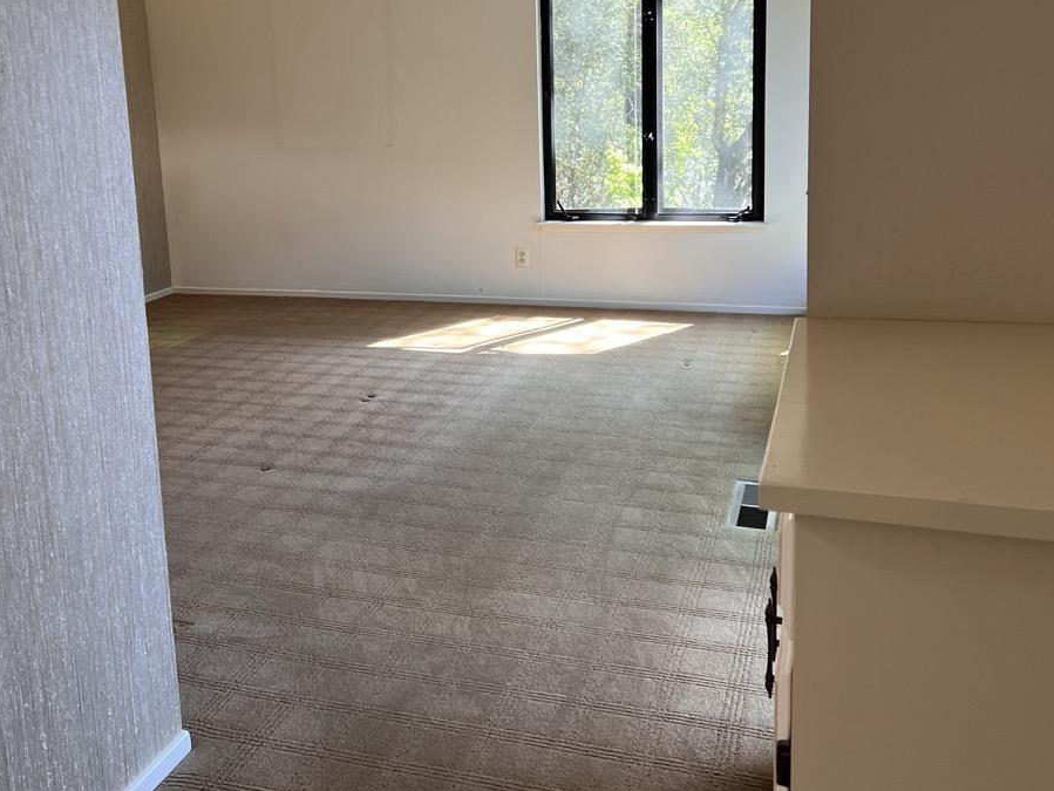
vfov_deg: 38.2
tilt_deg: -11.0
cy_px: 260
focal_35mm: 37
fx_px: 1127
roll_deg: +2.0
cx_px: 406
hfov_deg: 49.7
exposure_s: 1/120
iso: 100
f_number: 1.5
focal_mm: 5.7
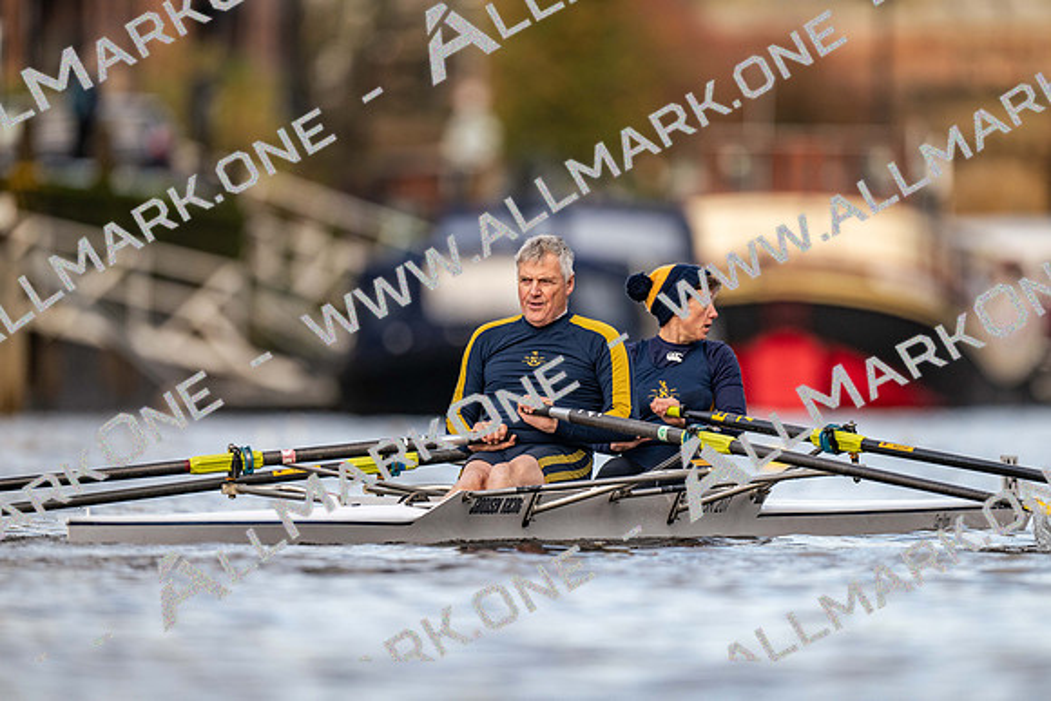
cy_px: 350
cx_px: 526
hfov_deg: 3.4
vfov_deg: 2.3
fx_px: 17520
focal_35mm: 600
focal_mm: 600
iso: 900
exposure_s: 1/2500
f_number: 4
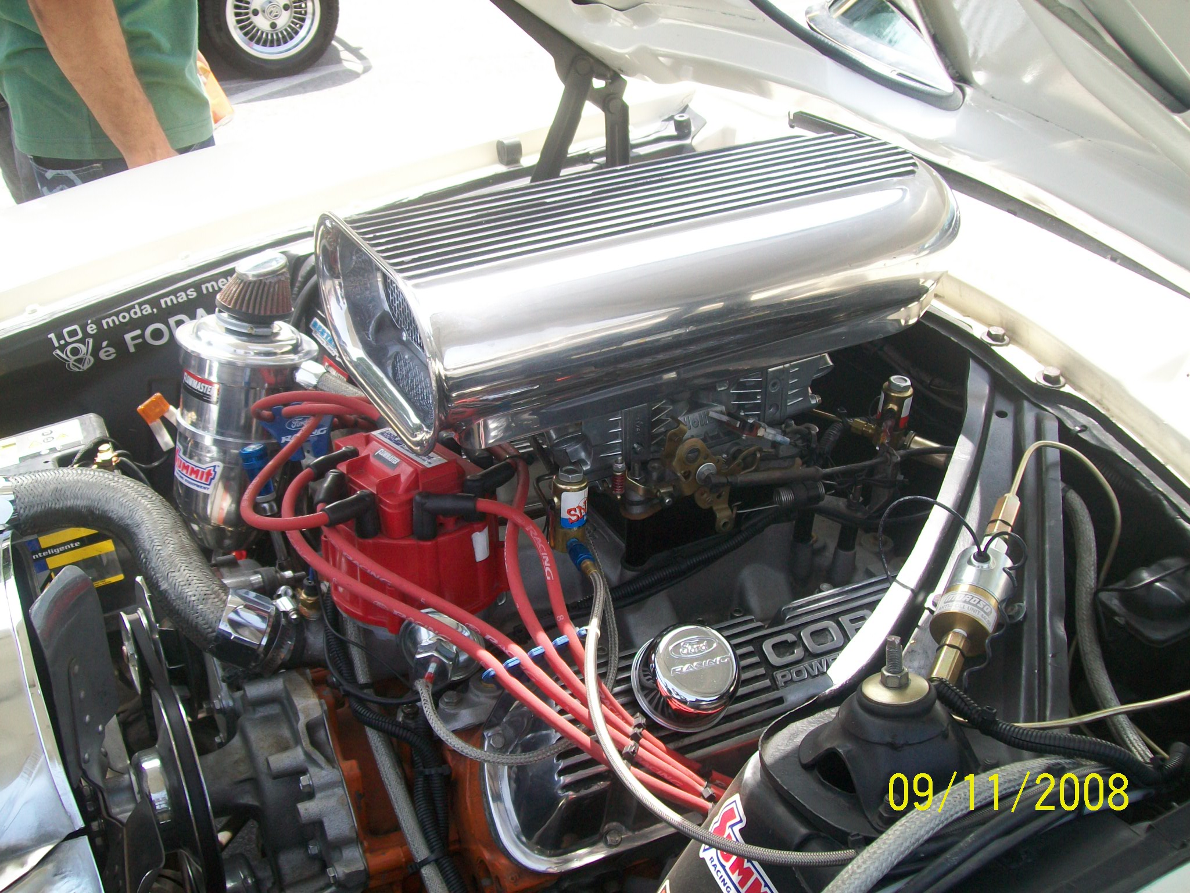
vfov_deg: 39.7
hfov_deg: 51.4
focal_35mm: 36
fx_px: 1238
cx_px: 595
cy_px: 446
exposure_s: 1/320
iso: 64
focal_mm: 6
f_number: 2.7
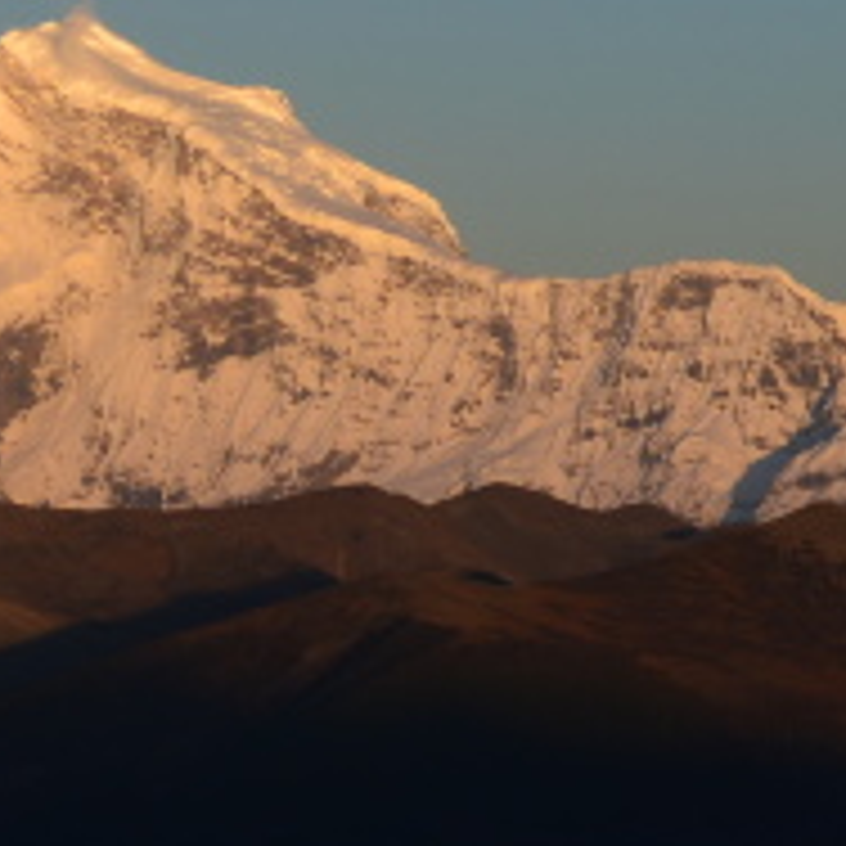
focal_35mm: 336
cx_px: -963
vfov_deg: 5.2
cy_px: -110
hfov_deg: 5.1
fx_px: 9290
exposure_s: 1/250
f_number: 8
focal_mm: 62
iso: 200
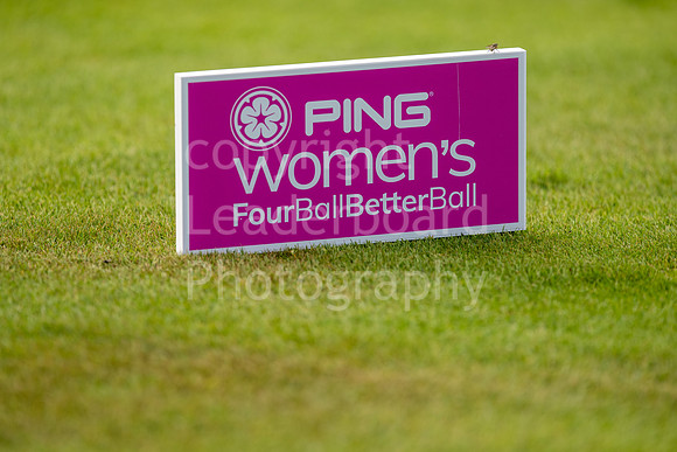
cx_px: 338
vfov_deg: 4.6
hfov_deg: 6.9
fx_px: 5643
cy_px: 226
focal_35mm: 300
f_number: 5
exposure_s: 1/500
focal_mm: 300
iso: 200
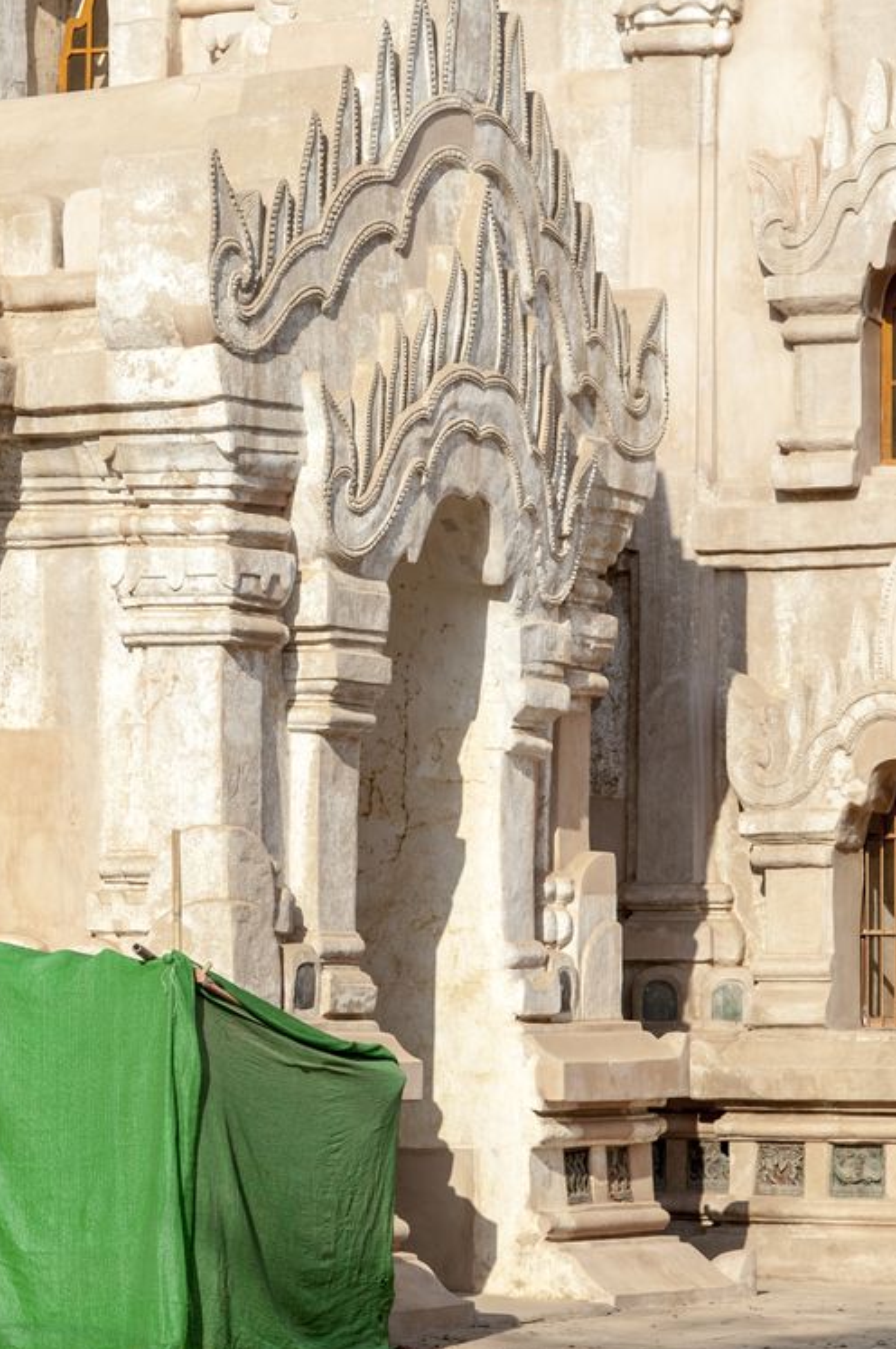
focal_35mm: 137
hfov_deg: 10.0
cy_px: 725
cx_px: 215
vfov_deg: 15.0
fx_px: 5124
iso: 100
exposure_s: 1/800
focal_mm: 85
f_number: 5.6
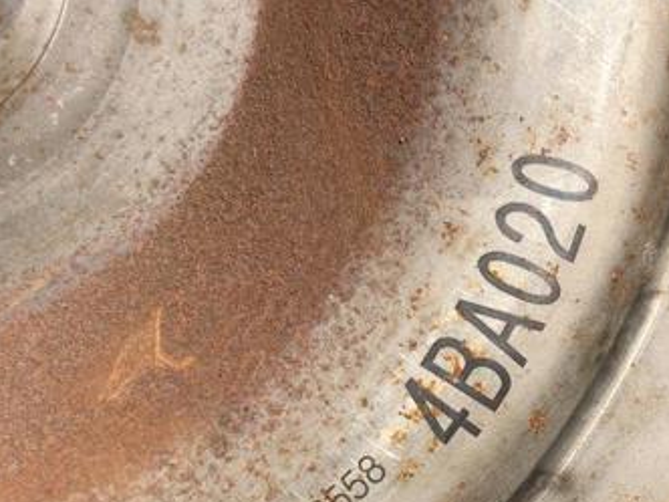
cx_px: 431
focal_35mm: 54
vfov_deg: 26.9
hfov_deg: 35.3
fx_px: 1044
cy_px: 321
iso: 20
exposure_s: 1/1230
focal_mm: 3.99
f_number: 1.8
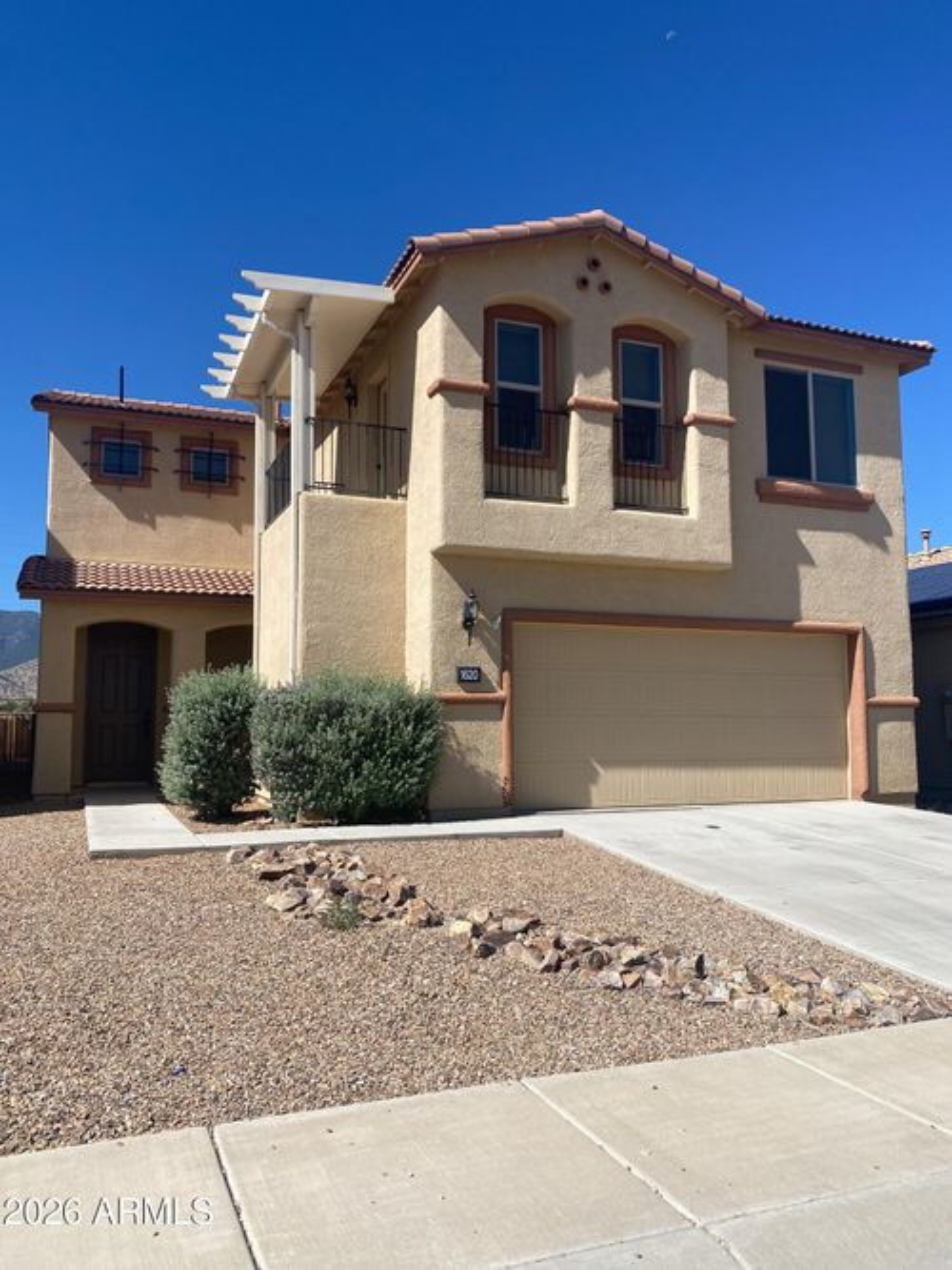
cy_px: 635
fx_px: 954
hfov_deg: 53.0
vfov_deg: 67.3
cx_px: 476
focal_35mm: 26
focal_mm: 4.25
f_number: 1.8
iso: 32
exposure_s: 1/3846
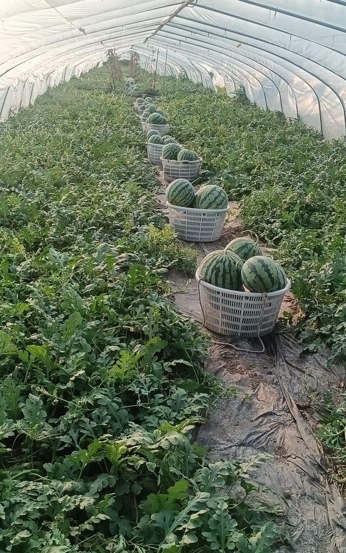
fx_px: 634
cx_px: 198
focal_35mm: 42
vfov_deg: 47.2
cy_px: 279
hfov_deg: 30.5
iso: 100
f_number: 1.9
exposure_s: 1/336
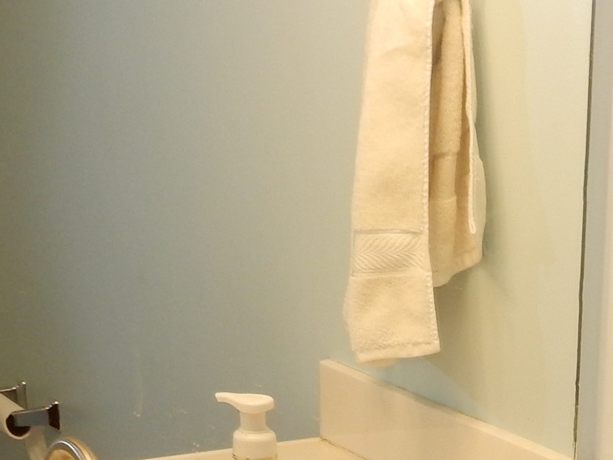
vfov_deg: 14.7
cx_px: 646
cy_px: 813
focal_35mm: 89
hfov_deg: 21.1
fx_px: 1576
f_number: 3.7
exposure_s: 1/30
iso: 125
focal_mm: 4.5
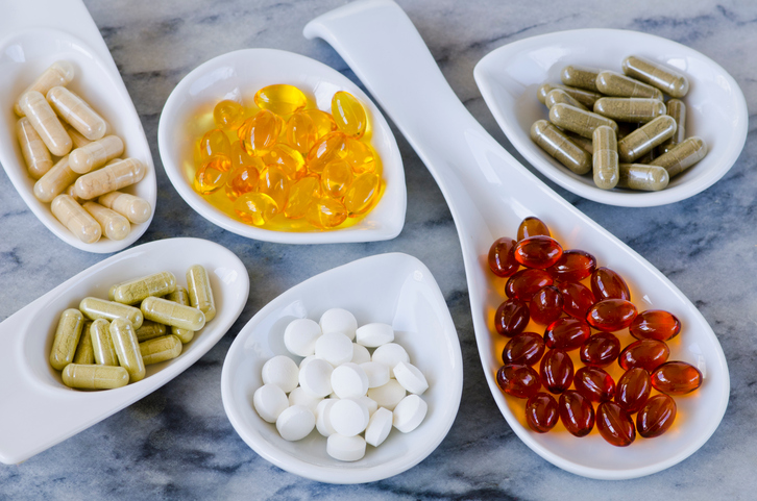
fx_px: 3305
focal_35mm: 158
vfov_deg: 8.7
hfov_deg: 13.1
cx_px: 378
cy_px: 250
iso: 100
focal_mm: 105
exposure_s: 1/20
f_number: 11
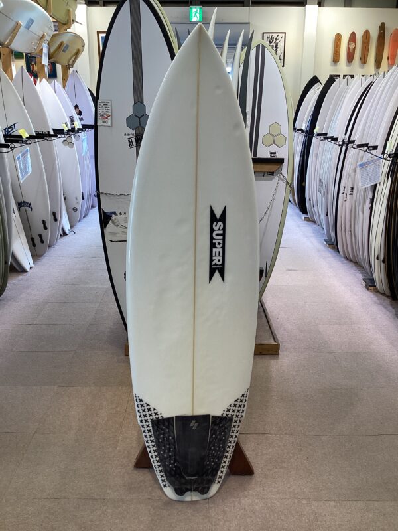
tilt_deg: -18.4
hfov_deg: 45.4
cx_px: 199
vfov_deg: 58.4
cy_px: 266
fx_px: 475
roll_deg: +0.3
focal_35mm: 31
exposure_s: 1/50
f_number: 2.4
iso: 50
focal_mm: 3.3
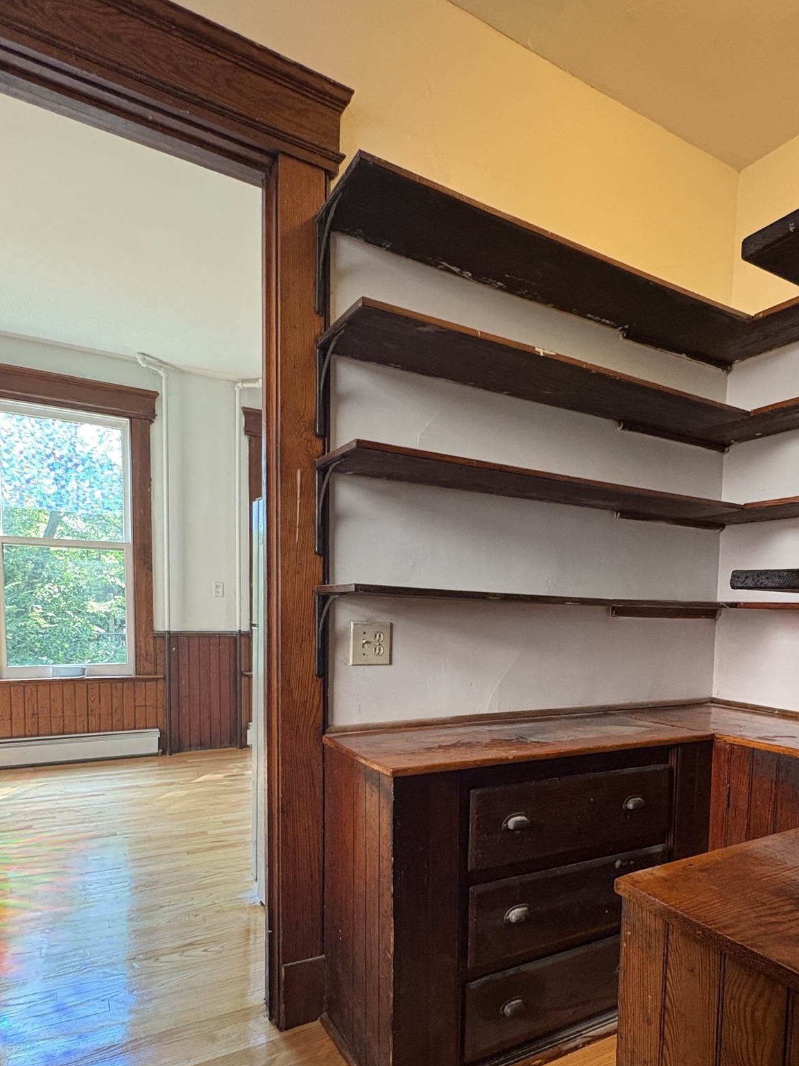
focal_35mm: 21
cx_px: 429
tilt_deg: -4.0
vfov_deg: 77.7
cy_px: 658
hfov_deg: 63.4
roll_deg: -1.3
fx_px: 646
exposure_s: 1/60
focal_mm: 2.22
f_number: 2.2
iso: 500
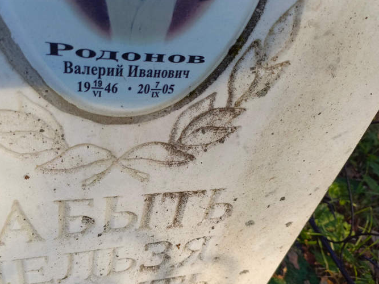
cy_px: 140
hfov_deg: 59.8
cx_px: 170
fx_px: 328
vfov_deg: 46.8
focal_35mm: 30
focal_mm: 4.76
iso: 112
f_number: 1.69
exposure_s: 1/326
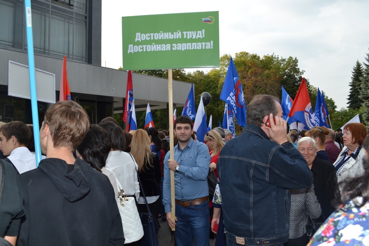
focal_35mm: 30
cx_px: 184
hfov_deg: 61.9
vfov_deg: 43.6
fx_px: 308
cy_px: 123
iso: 100
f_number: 6.3
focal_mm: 20
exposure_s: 1/160
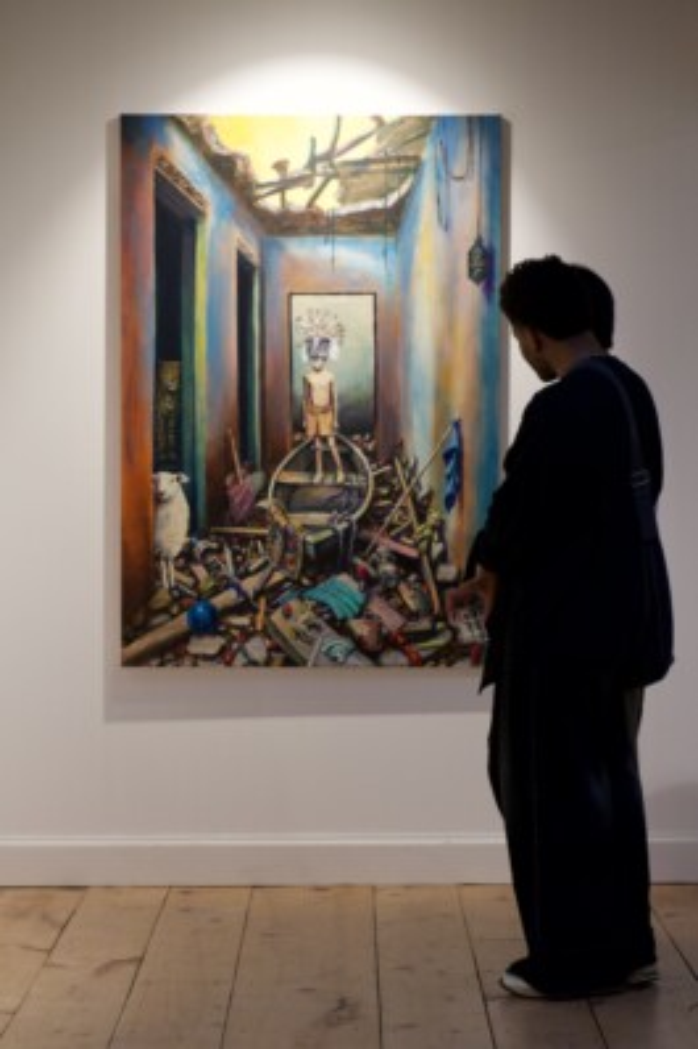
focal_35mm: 75
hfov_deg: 18.2
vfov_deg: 27.0
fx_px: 2183
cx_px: 349
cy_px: 524
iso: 1250
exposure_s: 1/320
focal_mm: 50
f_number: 4
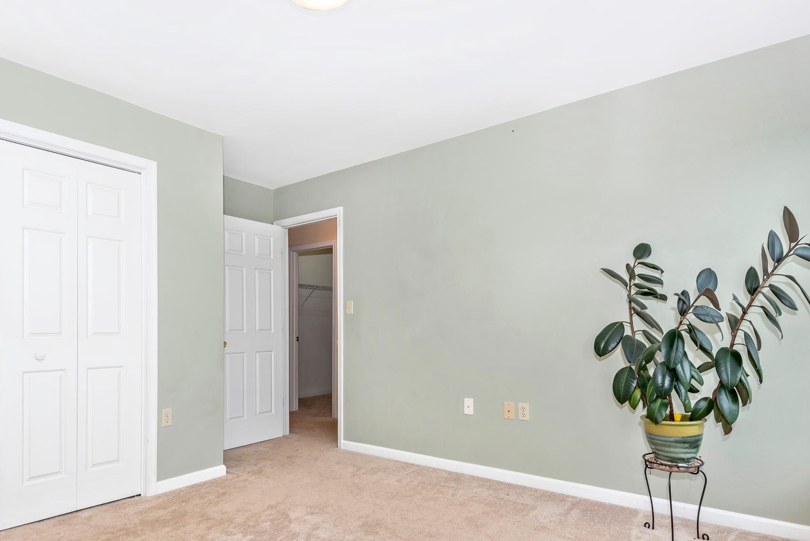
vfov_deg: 59.0
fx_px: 473
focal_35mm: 21
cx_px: 360
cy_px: 330
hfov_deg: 80.9
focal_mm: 16
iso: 250
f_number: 8
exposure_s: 1/40
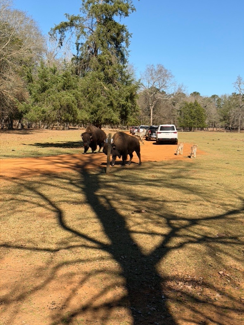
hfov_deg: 30.3
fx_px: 451
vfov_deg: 39.6
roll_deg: -1.4
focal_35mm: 48
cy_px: 162
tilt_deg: -4.8
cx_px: 122
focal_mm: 6.76
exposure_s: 1/3704
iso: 64
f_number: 1.78
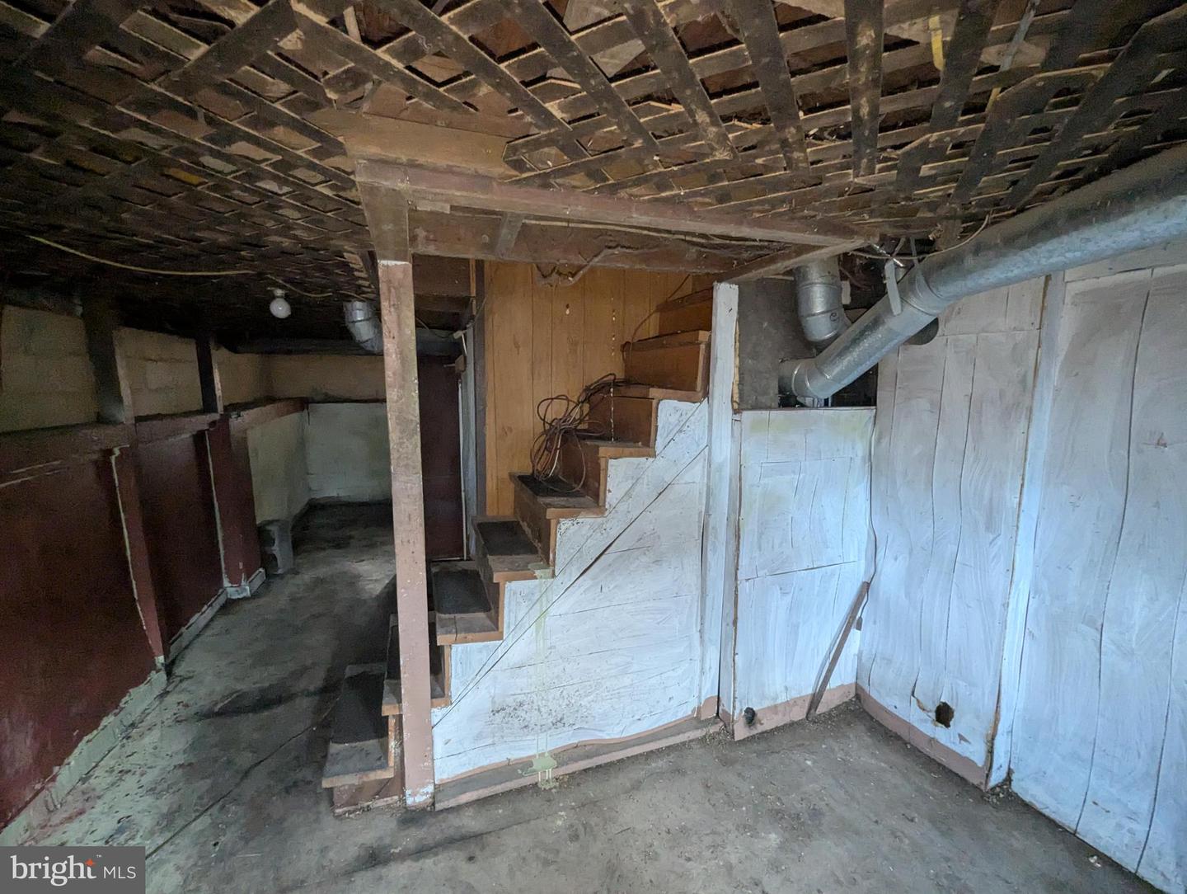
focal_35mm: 13
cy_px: 447
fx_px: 446
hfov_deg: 106.1
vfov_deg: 90.1
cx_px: 594
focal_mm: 1.95
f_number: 2.2
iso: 1046
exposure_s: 1/23.8
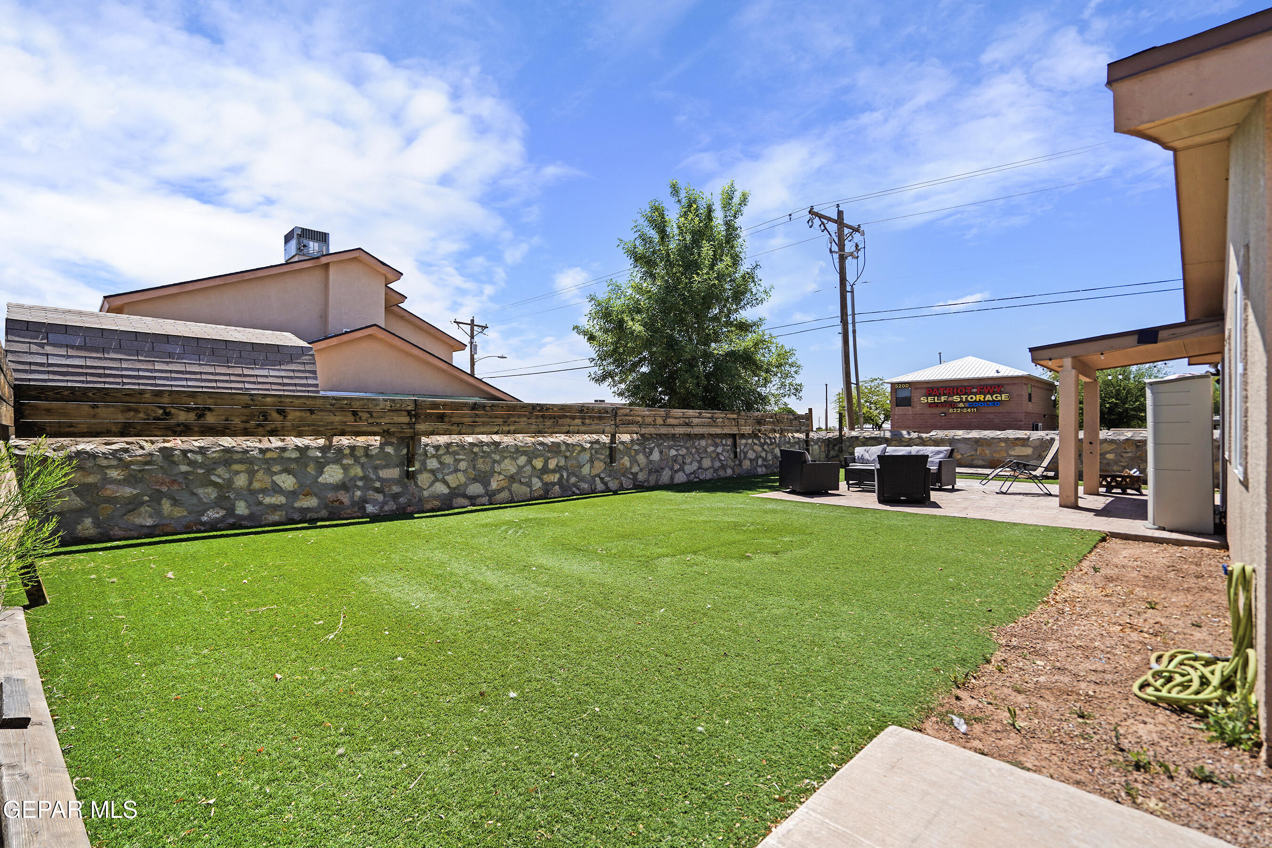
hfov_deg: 96.7
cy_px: 424
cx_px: 636
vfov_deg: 73.7
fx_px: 565
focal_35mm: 16
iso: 64
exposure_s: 1/160
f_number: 4
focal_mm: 16
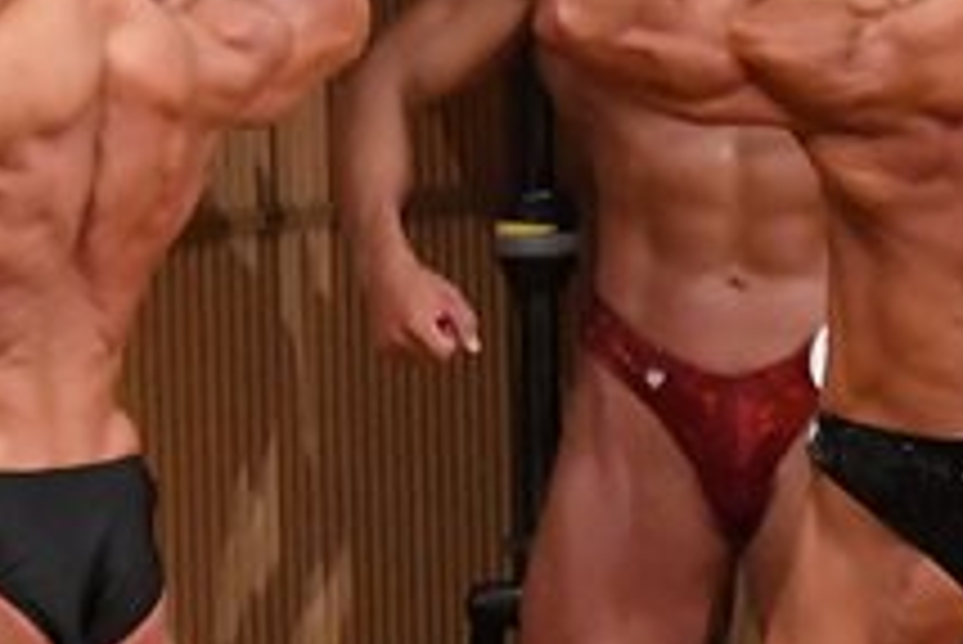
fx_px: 24679
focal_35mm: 922
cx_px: 646
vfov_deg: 1.5
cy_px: 680
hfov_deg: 2.2
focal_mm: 170
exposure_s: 1/400
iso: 10000
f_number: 5.6
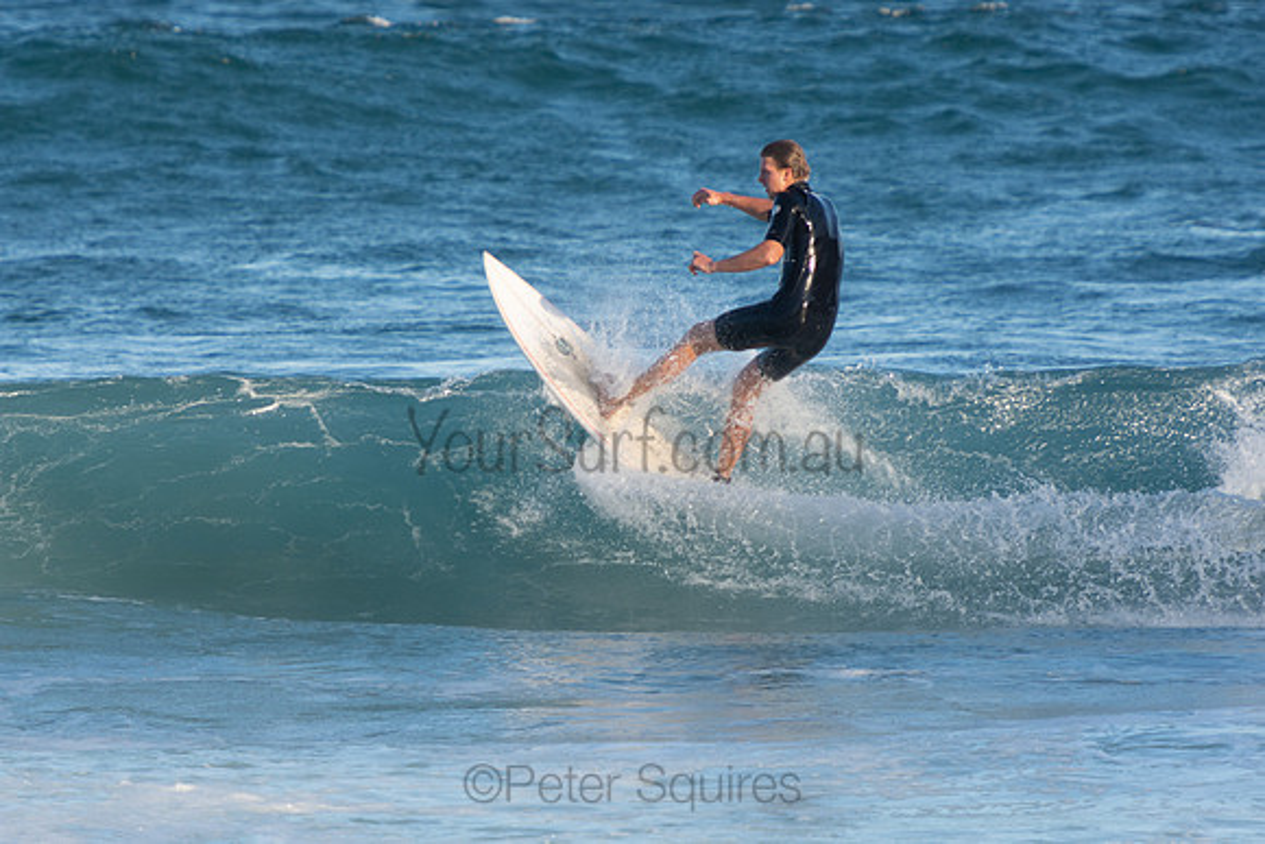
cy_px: 422
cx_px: 632
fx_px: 16870
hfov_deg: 4.3
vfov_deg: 2.9
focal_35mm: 480
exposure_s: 1/640
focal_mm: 320
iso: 320
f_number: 5.6
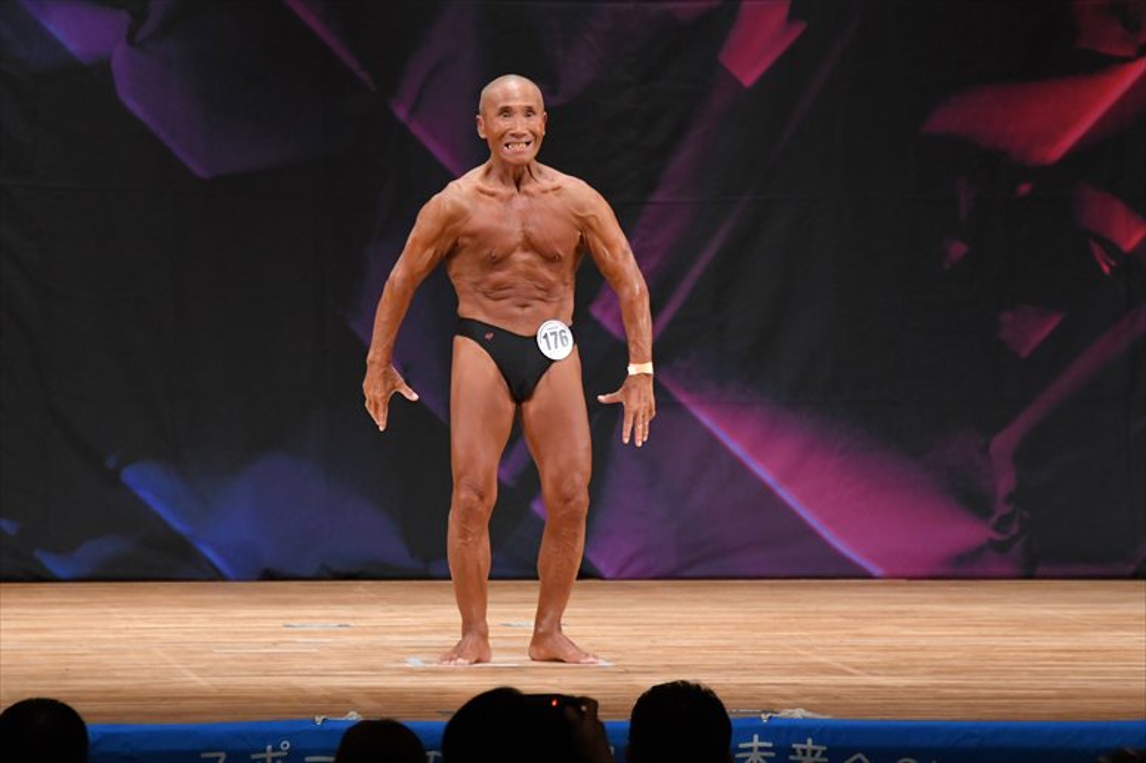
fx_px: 9068
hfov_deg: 7.2
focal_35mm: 285
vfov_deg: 4.8
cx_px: 573
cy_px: 382
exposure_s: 1/400
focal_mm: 190
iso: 3200
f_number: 5.6
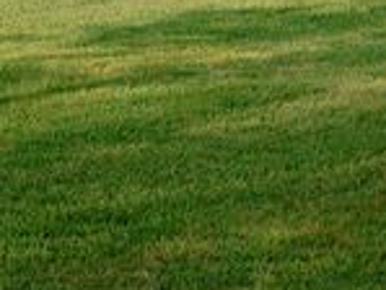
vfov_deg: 7.2
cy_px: -192
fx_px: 2243
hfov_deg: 9.8
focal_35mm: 201
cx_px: 139
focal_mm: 64.1
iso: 200
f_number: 10
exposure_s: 1/125
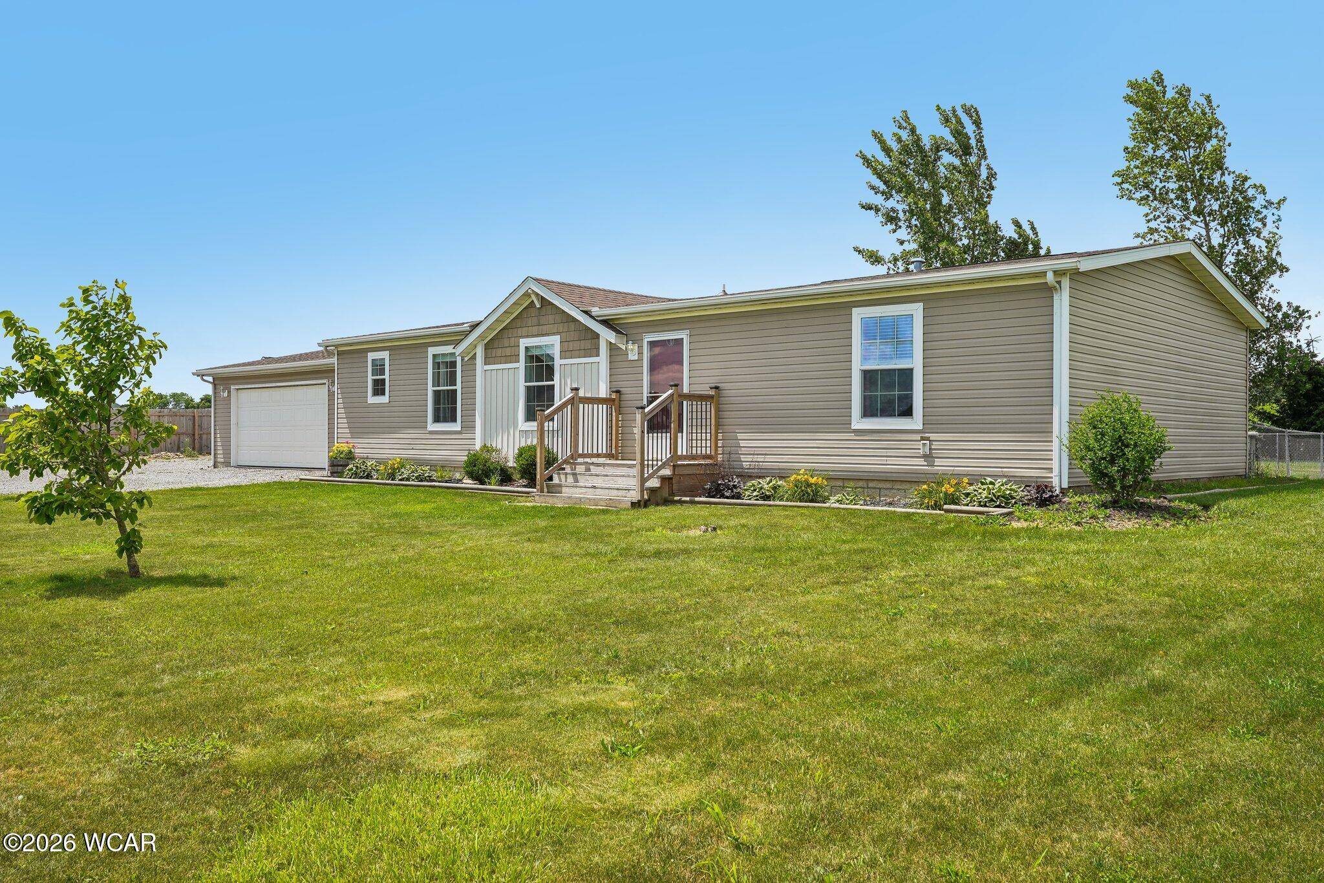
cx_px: 662
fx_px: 1066
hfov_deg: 63.7
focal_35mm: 29
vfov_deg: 45.0
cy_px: 442
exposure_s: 1/500
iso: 100
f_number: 8
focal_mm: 29
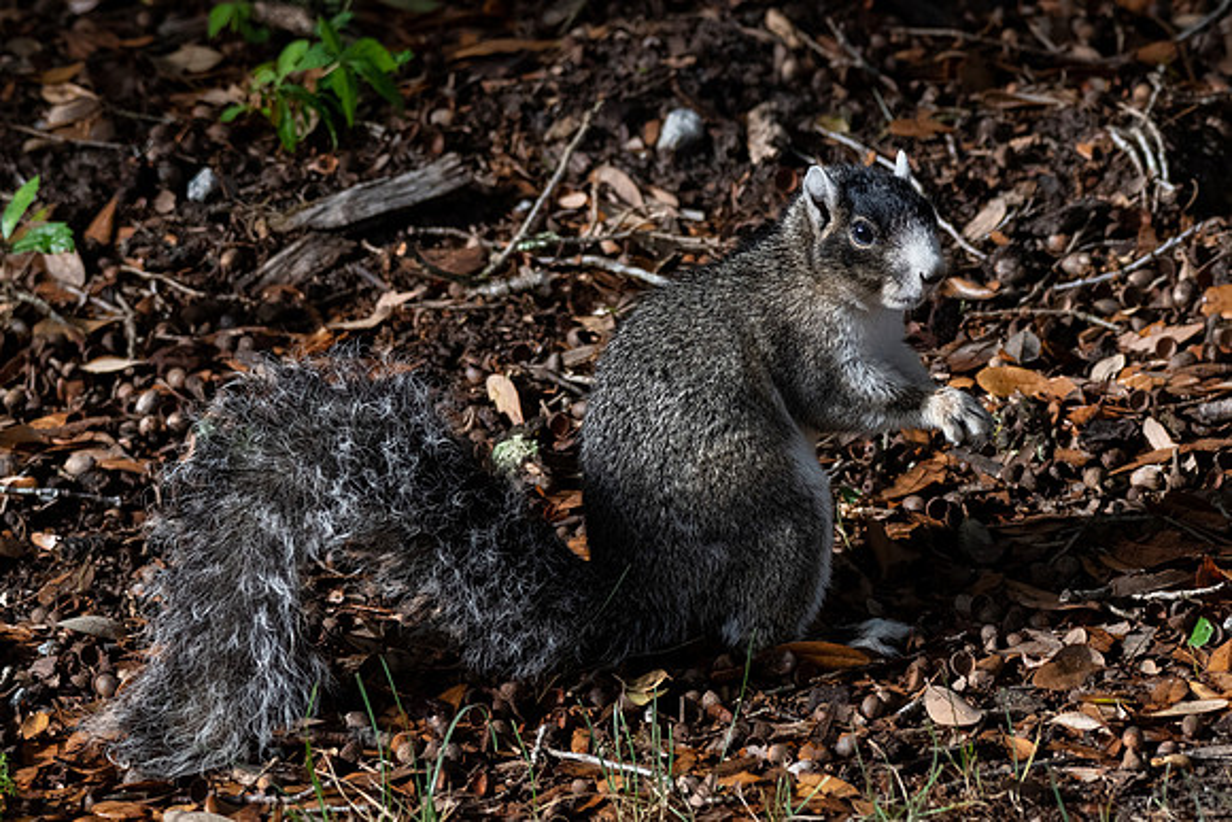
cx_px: 636
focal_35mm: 471
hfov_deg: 4.4
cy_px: 239
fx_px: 16139
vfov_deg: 2.9
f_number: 8
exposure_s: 1/1600
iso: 1000
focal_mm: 280
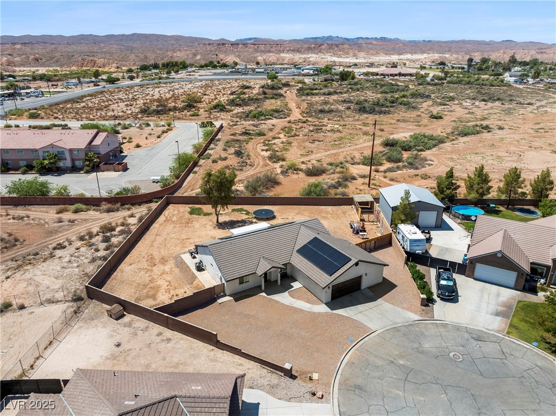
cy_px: 208
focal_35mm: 24
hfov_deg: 71.6
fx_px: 385
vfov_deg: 56.7
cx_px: 278
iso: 100
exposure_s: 1/200
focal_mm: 12.29
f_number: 2.8
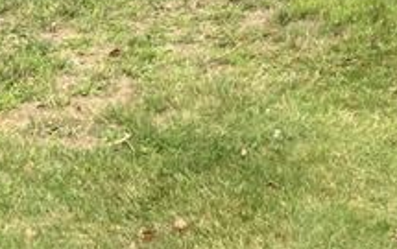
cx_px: 476
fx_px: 1419
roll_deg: -0.5
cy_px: -260
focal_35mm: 131
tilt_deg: -4.1
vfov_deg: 9.4
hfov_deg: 15.4
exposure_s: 1/852
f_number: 1.6
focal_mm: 5.1
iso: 50
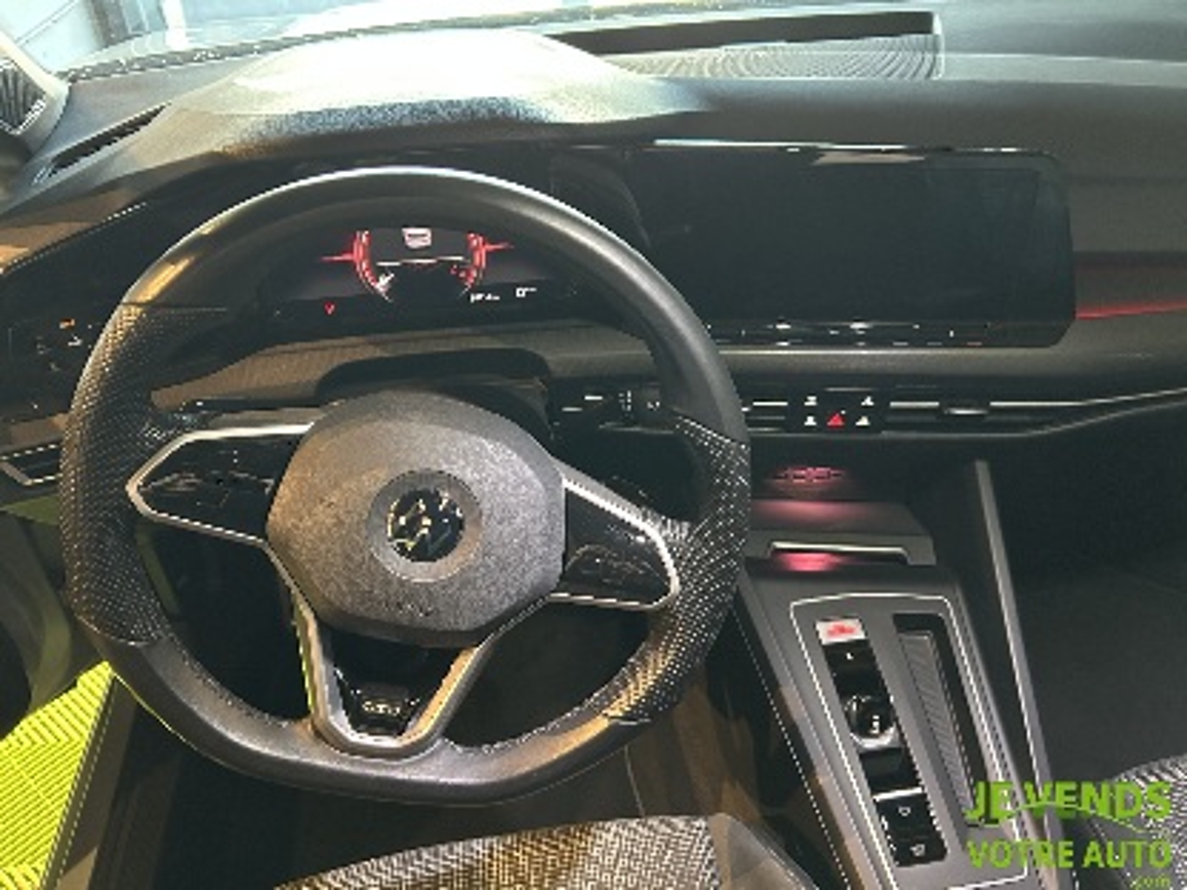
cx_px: 594
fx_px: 892
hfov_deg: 67.3
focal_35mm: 26
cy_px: 445
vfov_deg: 53.1
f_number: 1.5
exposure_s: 1/39
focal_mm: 5.7
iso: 500
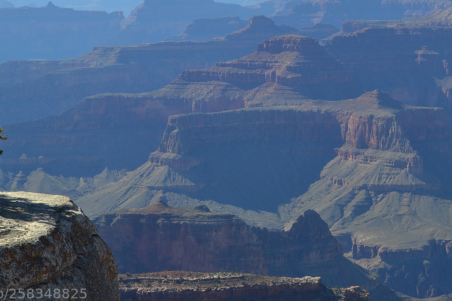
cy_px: 93
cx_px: 209
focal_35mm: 122
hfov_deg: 16.8
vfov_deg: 11.2
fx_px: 1532
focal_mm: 52
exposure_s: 1/250
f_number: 8
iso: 100
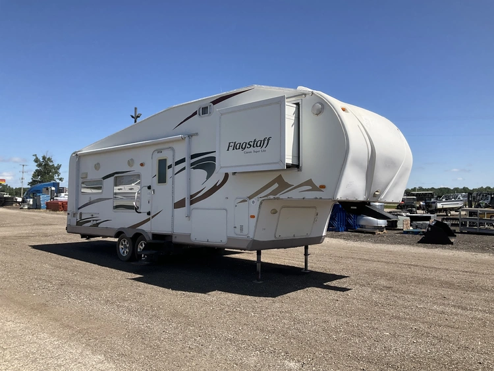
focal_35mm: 29
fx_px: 414
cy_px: 186
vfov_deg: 48.3
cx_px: 247
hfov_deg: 61.6
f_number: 1.8
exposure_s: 1/2058
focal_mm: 3
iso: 25
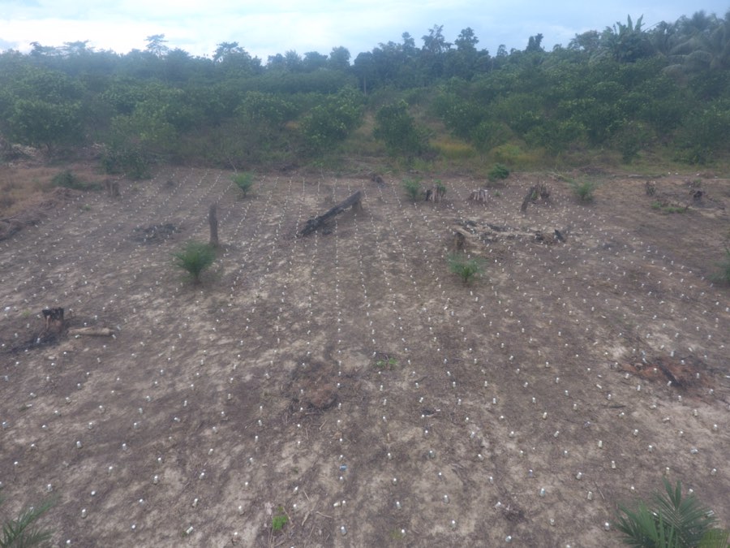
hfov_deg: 81.7
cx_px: 365
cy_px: 274
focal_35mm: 20
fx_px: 422
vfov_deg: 66.0
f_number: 2.8
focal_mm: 3.61
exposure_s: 1/408
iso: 100
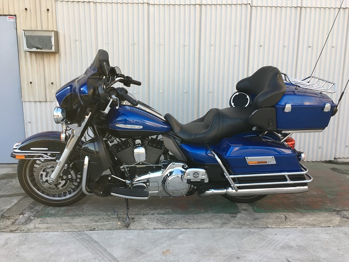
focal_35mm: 29
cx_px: 174
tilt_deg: -7.6
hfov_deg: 61.7
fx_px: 292
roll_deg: -1.0
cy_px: 131
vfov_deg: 48.2
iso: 40
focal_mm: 4.15
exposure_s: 1/120
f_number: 2.2
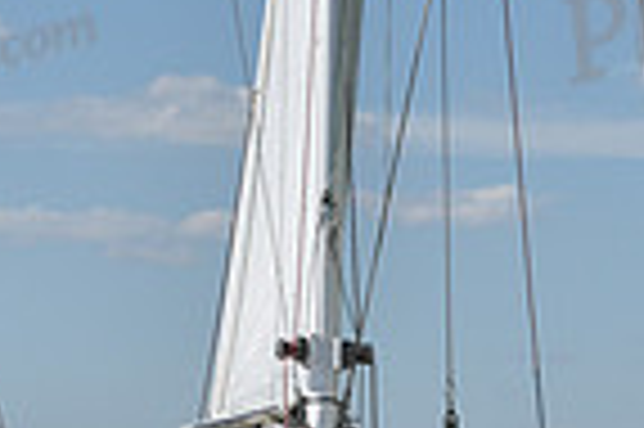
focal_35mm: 305
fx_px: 5450
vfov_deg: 4.5
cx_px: 333
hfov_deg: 6.8
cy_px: 264
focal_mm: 75
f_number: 10
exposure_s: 1/1250
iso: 320
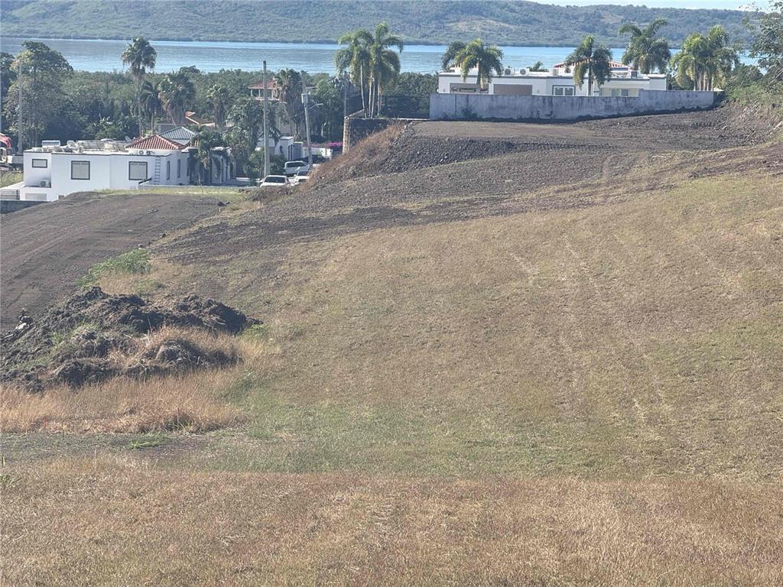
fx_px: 2714
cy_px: 294
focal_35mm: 120
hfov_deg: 16.4
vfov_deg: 12.3
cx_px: 392
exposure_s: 1/1818
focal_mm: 15.66
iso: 80
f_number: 2.8
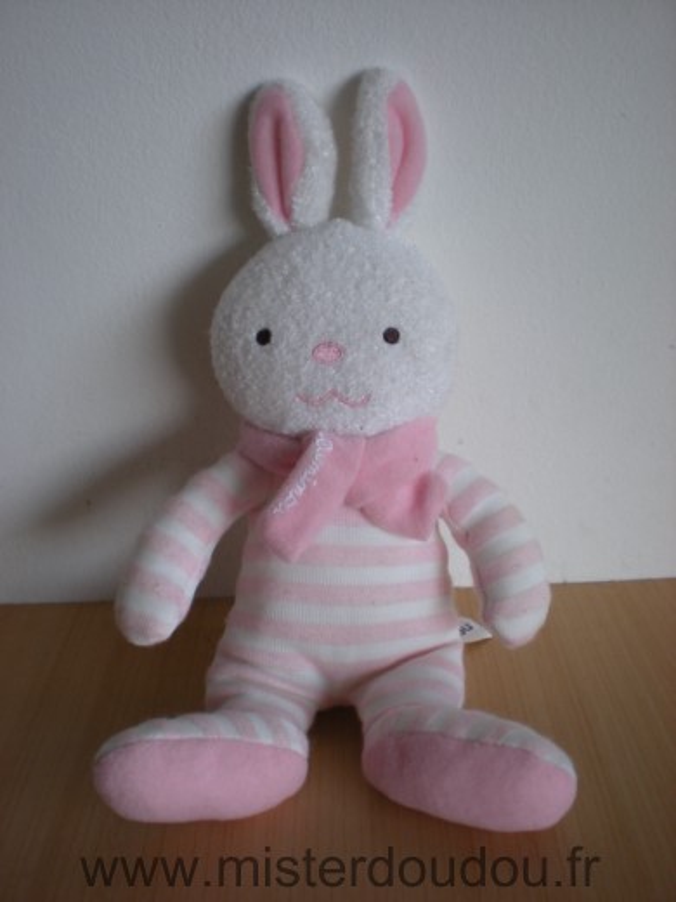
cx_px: 338
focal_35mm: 38
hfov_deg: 37.7
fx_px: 989
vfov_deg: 49.0
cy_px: 451
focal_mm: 6.3
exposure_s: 1/61.3
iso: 100
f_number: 3.1
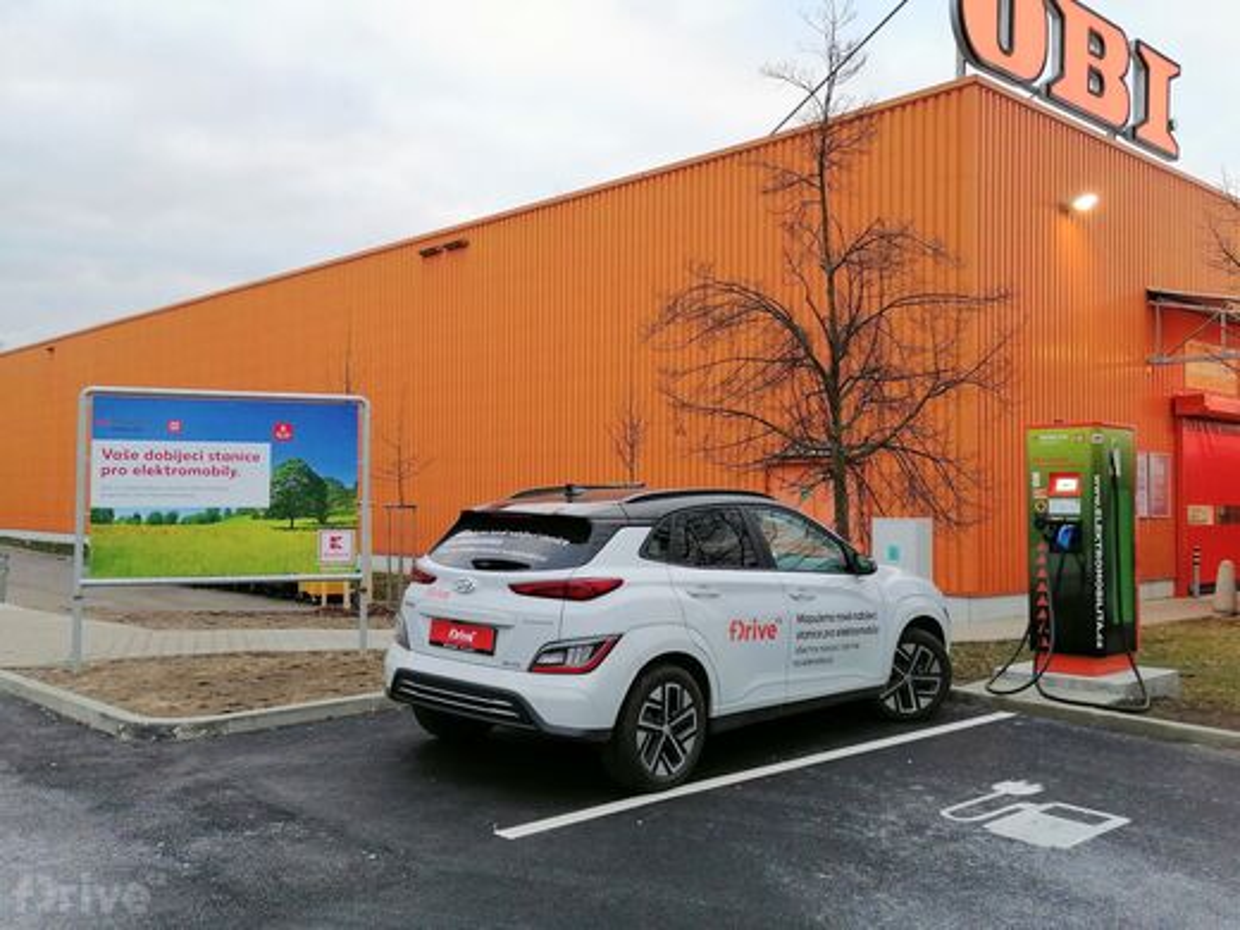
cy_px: 465
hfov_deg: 55.4
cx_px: 620
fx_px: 1182
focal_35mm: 33
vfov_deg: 42.9
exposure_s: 1/50
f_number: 1.8
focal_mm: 5.3
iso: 80
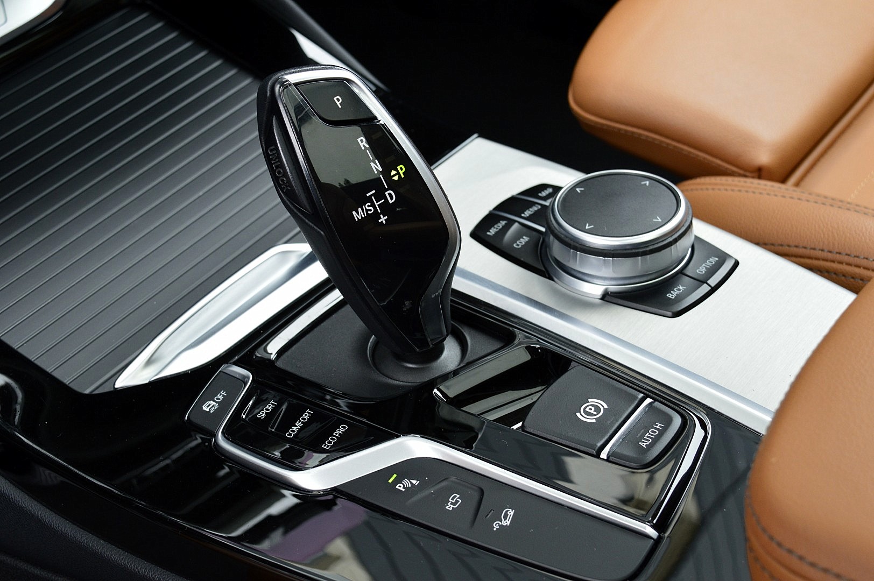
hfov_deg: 35.1
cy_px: 290
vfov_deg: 23.7
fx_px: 1383
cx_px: 437
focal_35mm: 57
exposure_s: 1/60
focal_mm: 38
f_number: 8
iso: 640
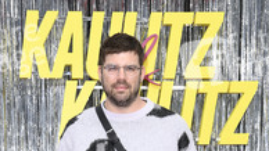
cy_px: 265
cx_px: 125
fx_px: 692
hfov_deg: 22.0
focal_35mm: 97
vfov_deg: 11.6
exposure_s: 1/250
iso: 500
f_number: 5.6
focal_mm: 45
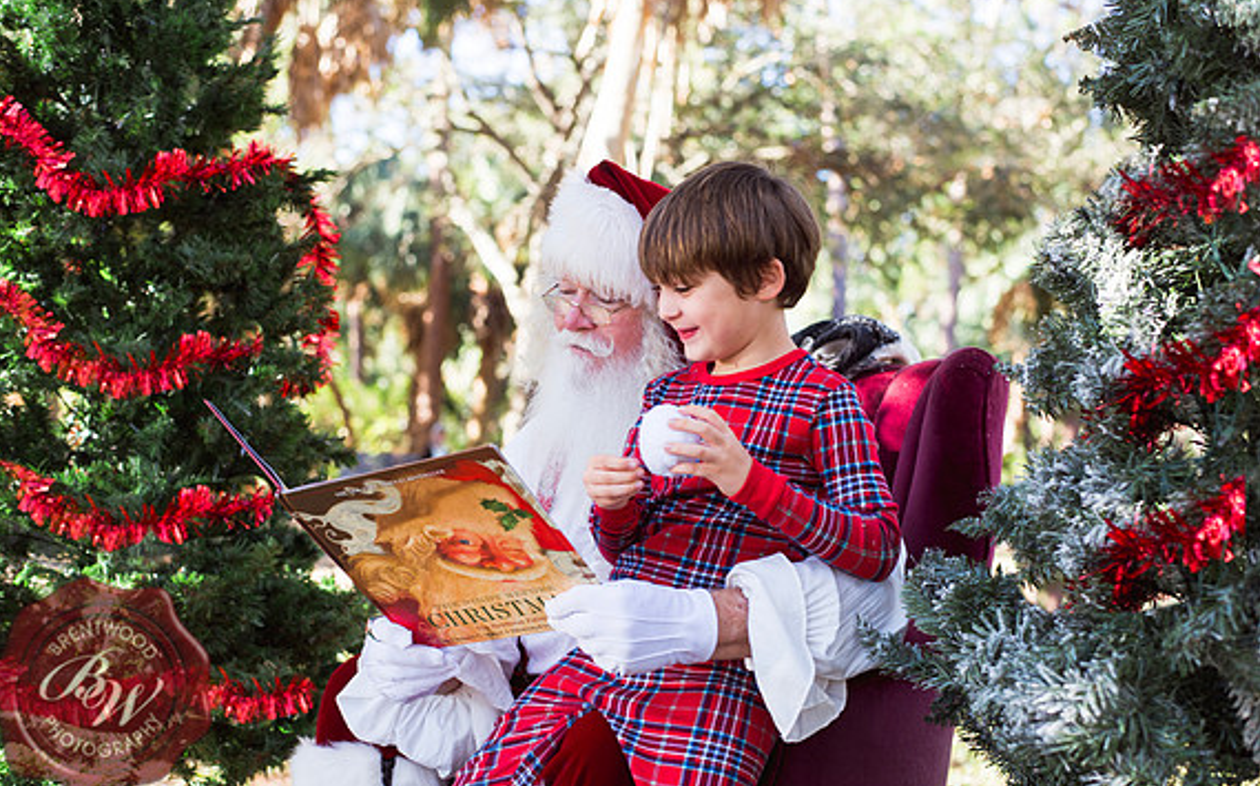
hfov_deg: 38.9
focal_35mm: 52
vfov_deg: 24.8
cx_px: 620
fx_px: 1785
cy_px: 415
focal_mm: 50
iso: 125
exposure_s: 1/160
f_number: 4
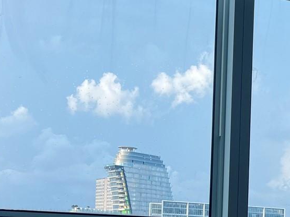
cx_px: 378
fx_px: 628
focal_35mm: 75
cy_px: 246
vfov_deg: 18.8
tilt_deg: -1.1
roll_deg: -2.7
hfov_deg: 23.1
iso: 50
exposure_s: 1/347
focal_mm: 5.7
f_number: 1.5
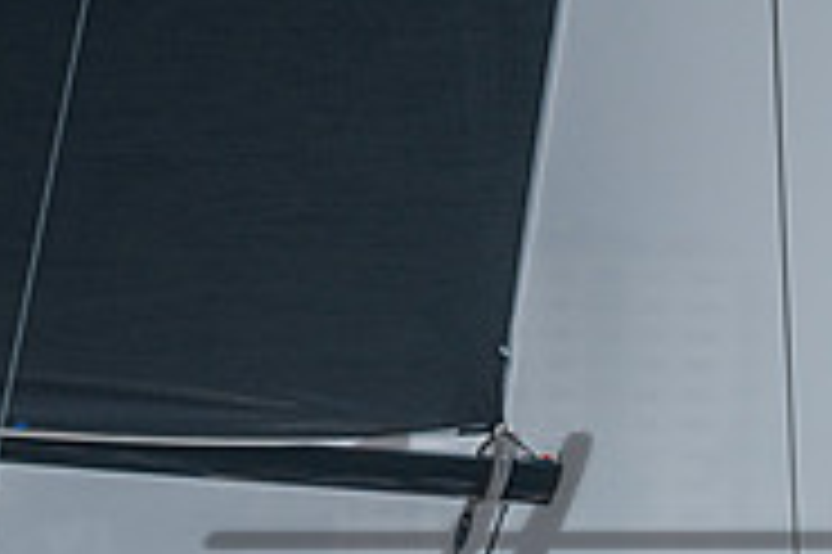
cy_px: 896
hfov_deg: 1.3
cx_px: 319
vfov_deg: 0.8
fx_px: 37291
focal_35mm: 1615
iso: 400
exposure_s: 1/5000
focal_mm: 400
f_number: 6.3
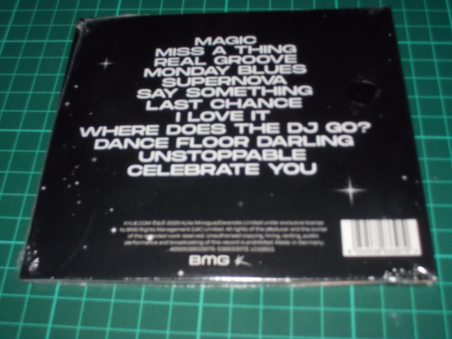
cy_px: 170
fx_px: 588
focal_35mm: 45
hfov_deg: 42.1
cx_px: 226
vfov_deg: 32.2
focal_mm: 6.4
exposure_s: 1/30
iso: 200
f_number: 4.2
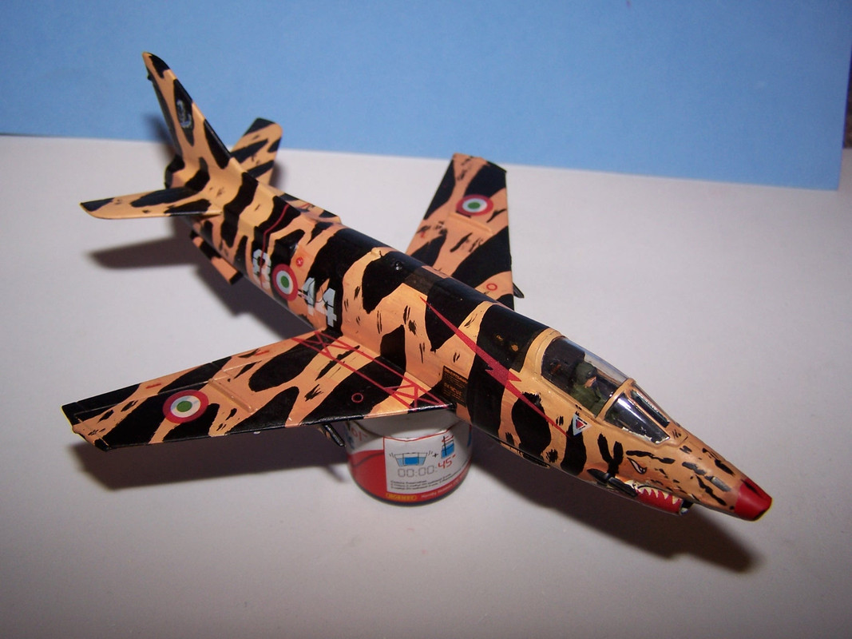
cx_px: 426
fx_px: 935
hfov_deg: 49.0
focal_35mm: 38
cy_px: 320
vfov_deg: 37.7
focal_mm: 6.3
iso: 80
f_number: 2.8
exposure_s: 1/60
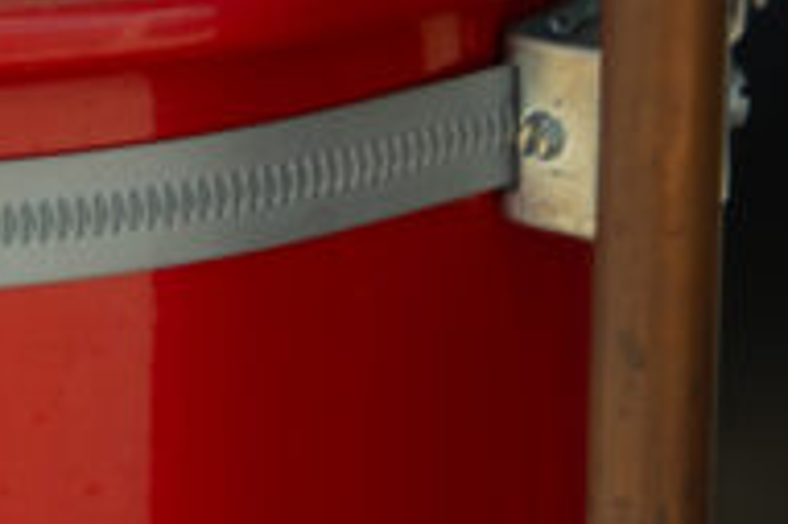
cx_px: -41
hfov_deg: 8.7
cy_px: -307
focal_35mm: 236
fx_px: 5161
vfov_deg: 5.7
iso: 100
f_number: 5.6
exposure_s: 1/80
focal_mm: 44
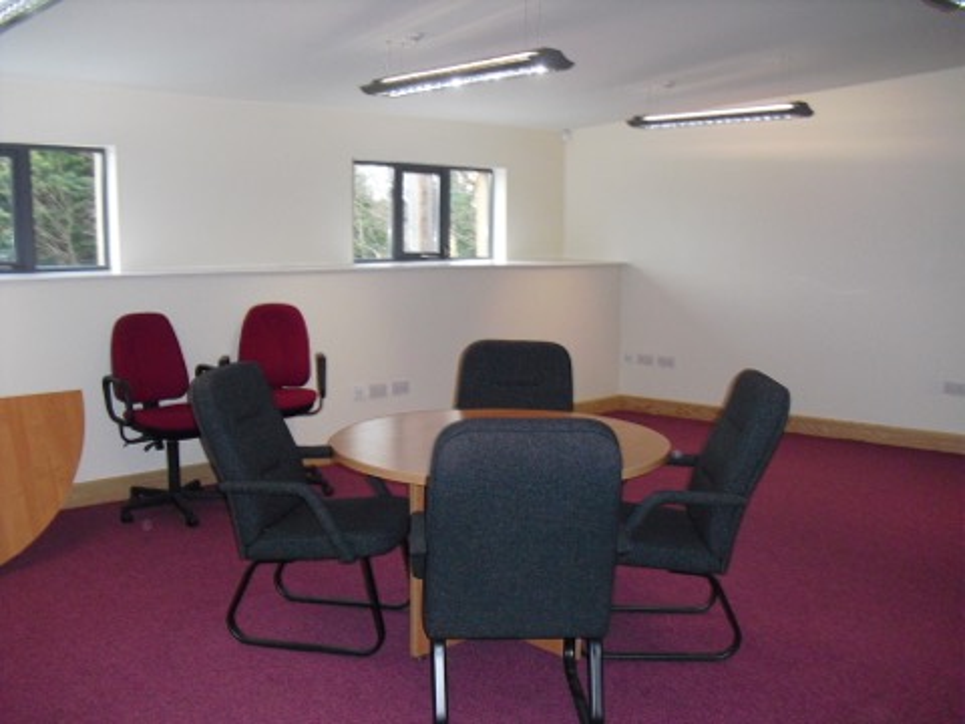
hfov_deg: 51.4
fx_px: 1004
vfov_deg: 39.7
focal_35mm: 36
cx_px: 482
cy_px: 362
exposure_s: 1/60
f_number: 3.1
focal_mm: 6.3
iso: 400
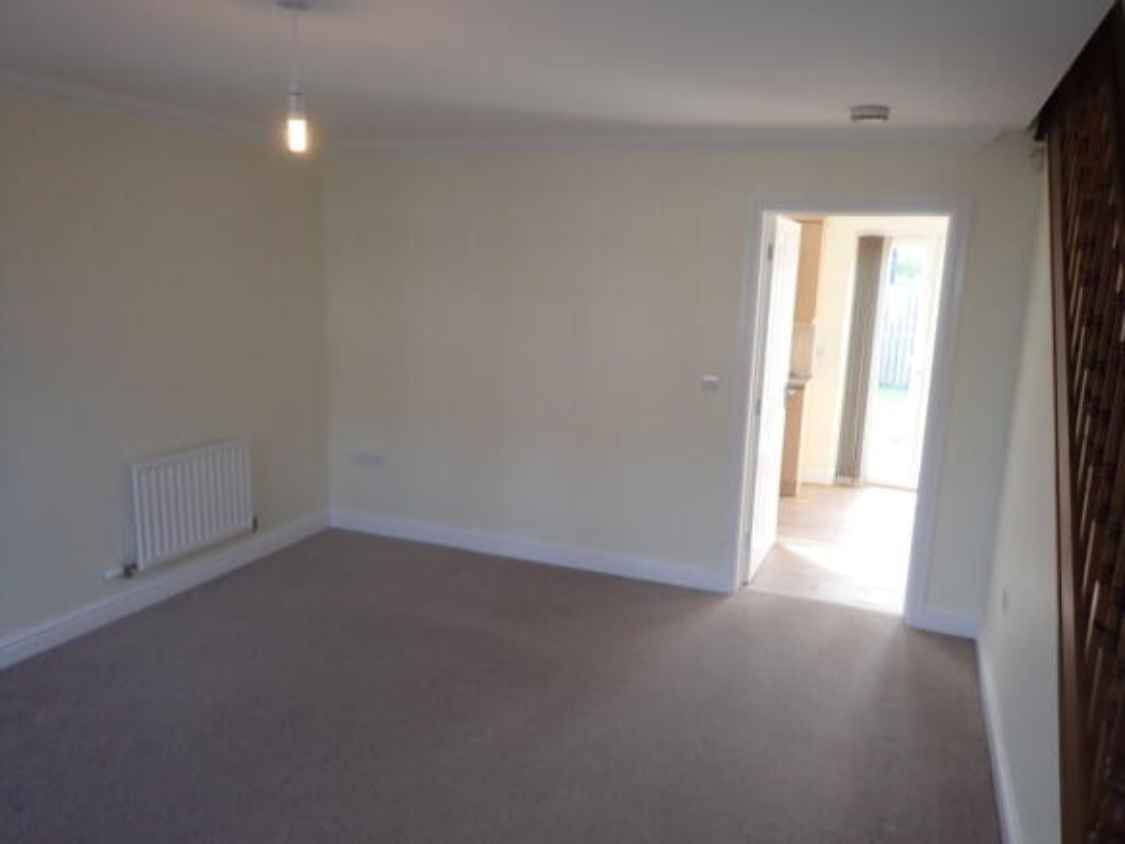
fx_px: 812
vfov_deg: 54.9
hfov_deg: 69.4
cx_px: 562
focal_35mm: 25
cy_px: 422
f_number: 2
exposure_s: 1/60
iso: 160
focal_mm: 4.5
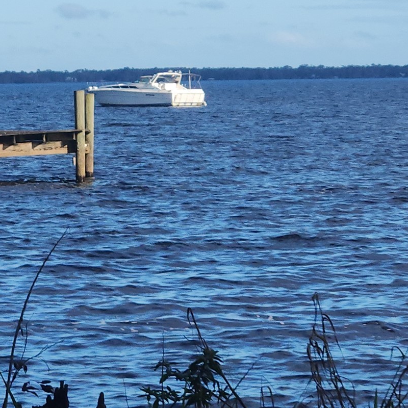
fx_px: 1627
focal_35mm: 122
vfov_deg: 14.3
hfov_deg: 14.2
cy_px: 124
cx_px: 64
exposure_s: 1/957
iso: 25
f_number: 2.4
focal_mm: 7
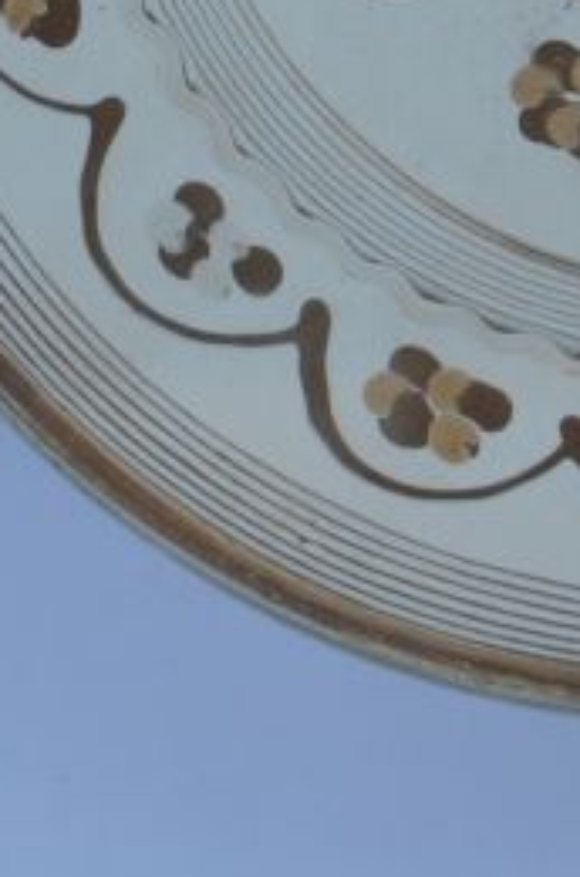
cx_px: 701
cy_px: -219
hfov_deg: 4.9
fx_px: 6730
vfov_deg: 7.4
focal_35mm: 277
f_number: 13
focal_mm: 48
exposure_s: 1/125
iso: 560
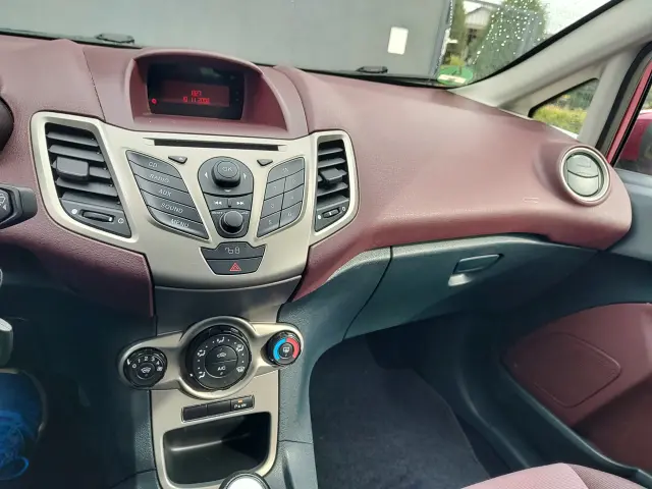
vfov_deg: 58.9
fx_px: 433
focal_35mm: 23
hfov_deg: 73.9
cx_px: 326
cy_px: 244
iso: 100
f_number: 1.8
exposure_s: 1/193
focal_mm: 5.56
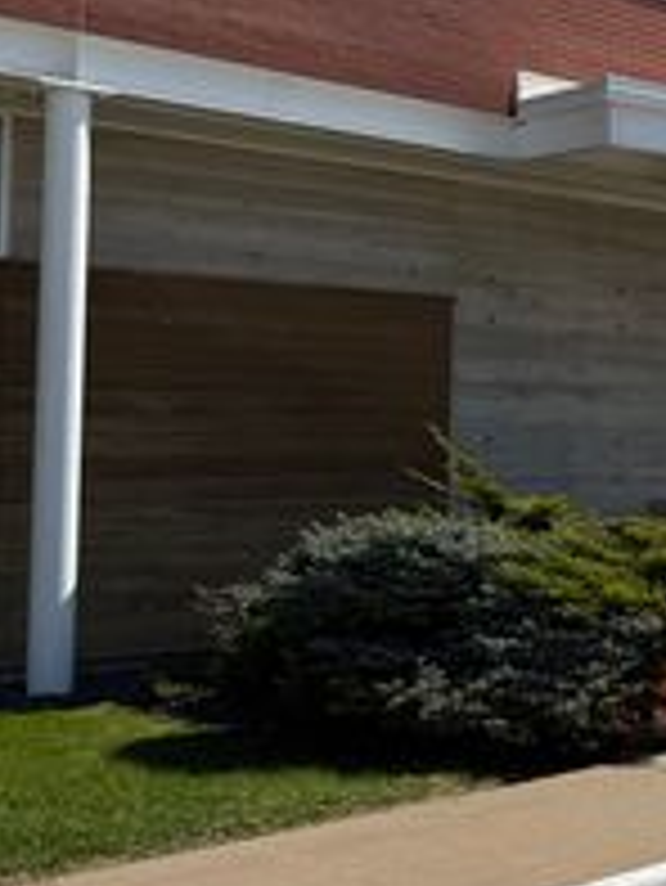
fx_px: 1563
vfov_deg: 31.6
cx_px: 1080
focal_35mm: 61
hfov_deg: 19.8
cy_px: 376
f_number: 1.78
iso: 80
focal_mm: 6.76
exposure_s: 1/6173
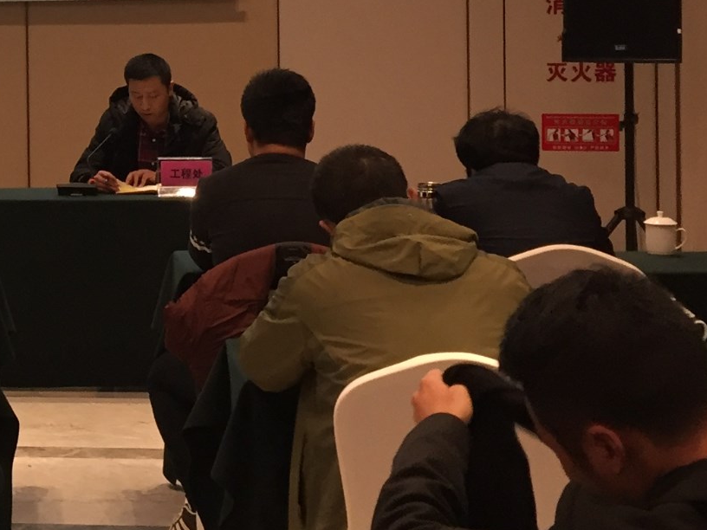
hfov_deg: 20.0
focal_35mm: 91
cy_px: 19
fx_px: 1859
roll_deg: -0.2
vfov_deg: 16.0
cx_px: -176
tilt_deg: -1.6
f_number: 2.2
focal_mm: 4.15
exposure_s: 1/33
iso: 50
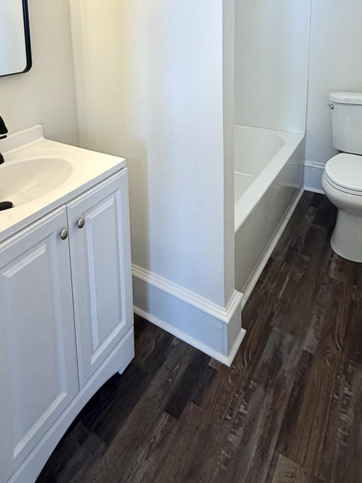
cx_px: 166
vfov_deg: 57.8
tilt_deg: -9.0
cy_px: 65
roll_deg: +0.4
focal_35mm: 27
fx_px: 377
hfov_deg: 51.3
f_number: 2.2
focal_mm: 2.22
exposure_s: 1/120
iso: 100
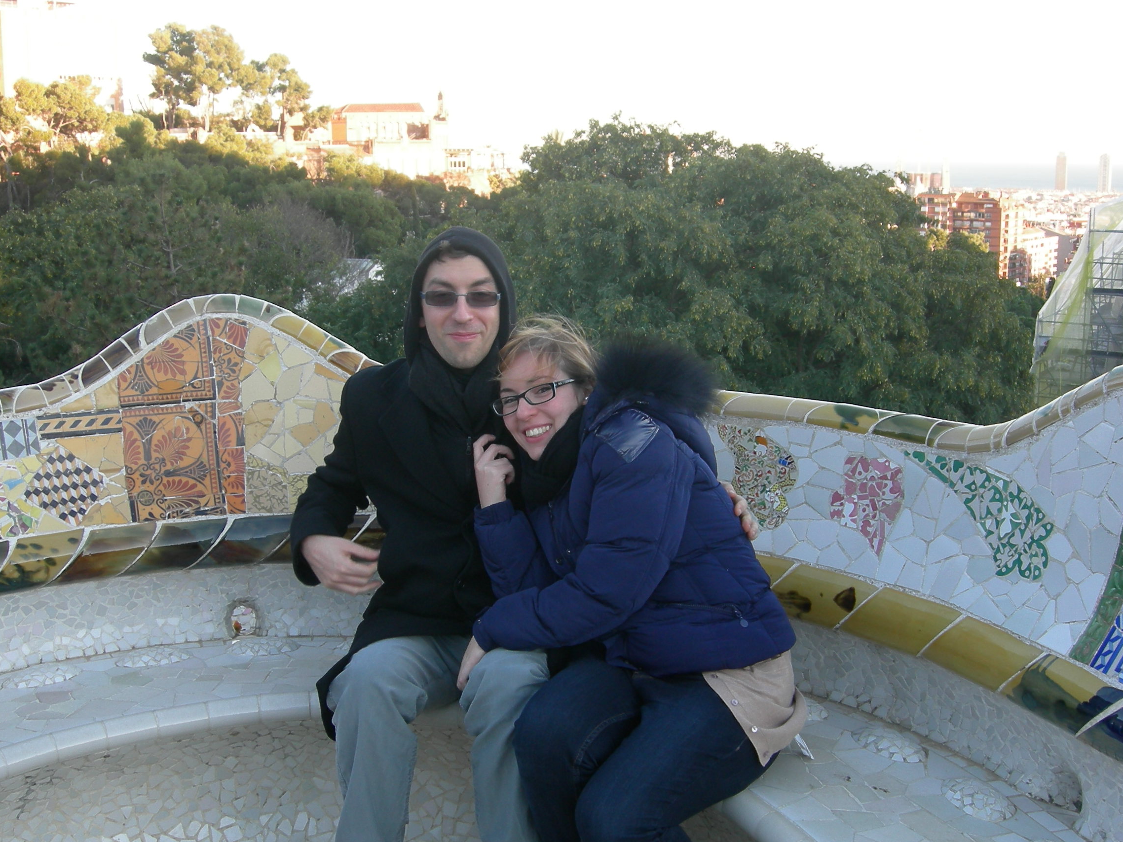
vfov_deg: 35.1
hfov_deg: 45.8
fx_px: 1330
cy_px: 419
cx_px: 544
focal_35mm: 41
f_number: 3.8
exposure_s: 1/54.7
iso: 64
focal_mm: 7.5
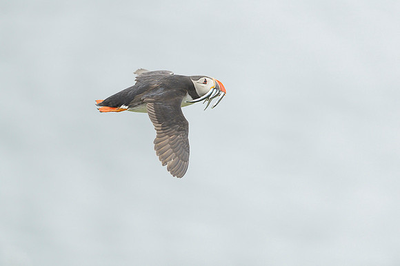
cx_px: 200
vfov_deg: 2.7
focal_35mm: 500
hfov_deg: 4.1
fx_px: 5552
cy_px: 133
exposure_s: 1/3200
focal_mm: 500
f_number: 4
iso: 2000
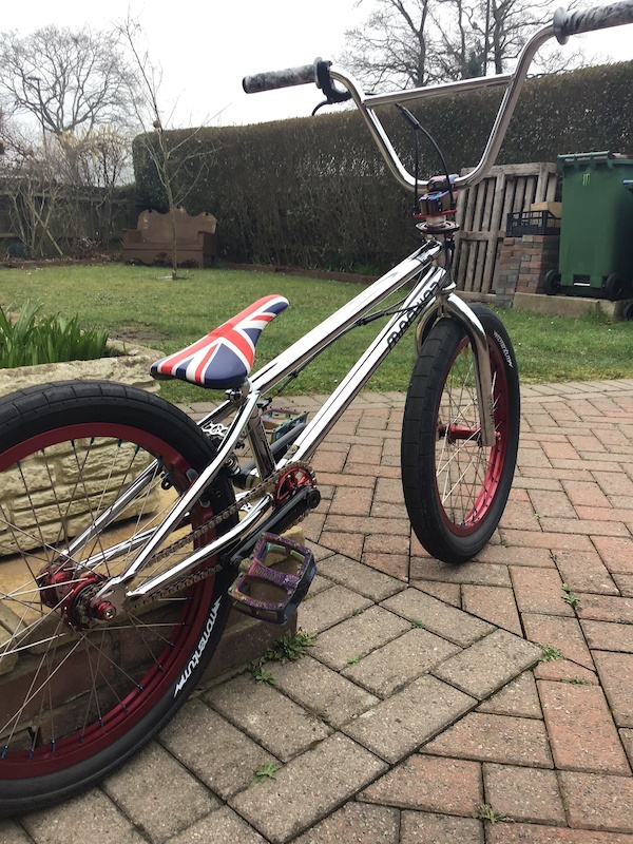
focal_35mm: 31
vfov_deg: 58.4
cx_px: 316
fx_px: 756
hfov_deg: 45.4
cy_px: 422
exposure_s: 1/50
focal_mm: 3.3
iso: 32
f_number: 2.4
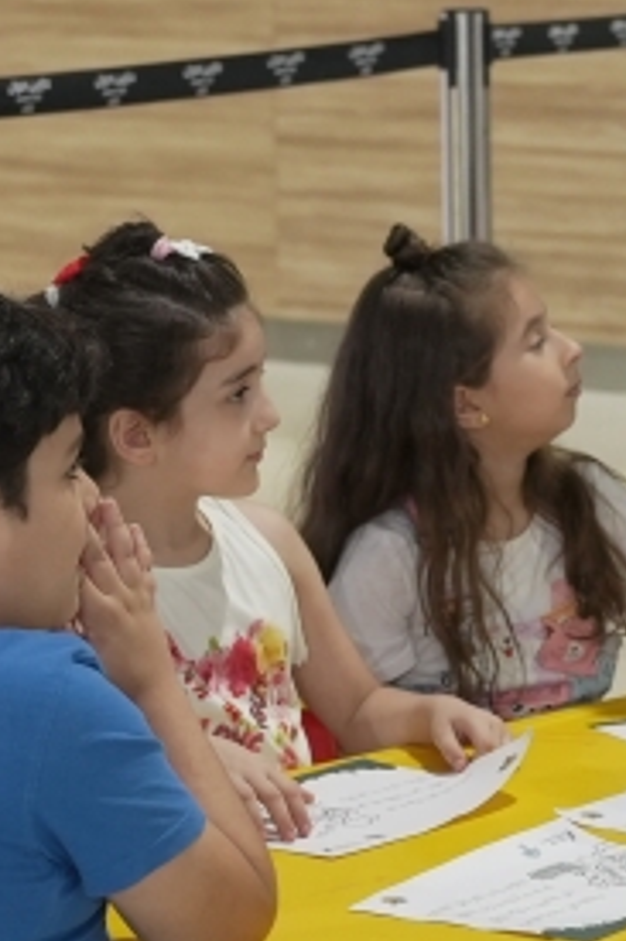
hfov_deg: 7.5
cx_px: 554
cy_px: 580
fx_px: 4753
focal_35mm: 182
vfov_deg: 11.3
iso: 2500
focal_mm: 50
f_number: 3.5
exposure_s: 1/125
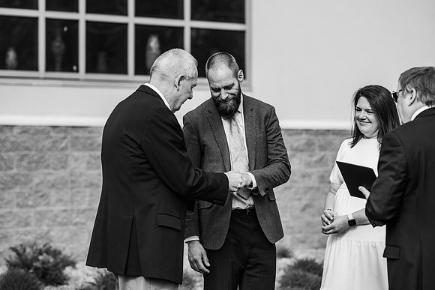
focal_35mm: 85
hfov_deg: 23.9
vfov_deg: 16.1
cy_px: 145
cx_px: 218
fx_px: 1027
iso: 200
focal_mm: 85
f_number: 2.8
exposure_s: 1/1600
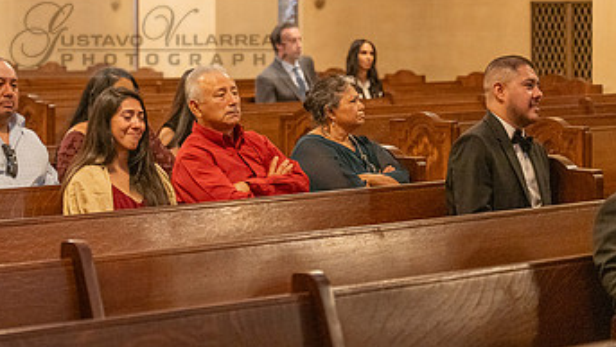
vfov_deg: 9.7
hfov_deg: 17.2
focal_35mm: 124
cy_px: 35
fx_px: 2026
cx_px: 151
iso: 2000
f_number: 2.8
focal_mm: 70
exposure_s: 1/200
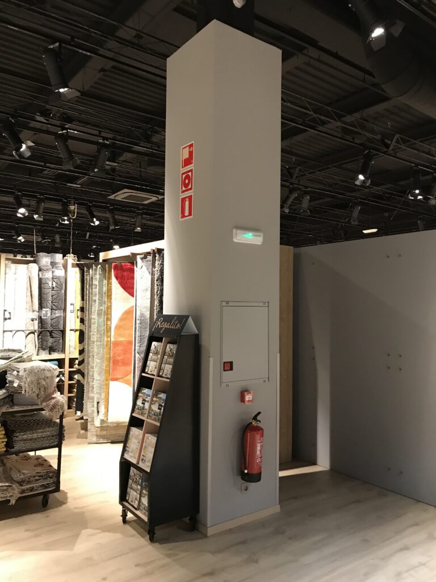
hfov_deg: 49.7
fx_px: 470
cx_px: 218
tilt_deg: +6.8
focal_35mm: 28
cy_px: 291
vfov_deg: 63.4
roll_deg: -0.5
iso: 100
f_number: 1.8
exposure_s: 1/14
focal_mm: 3.99
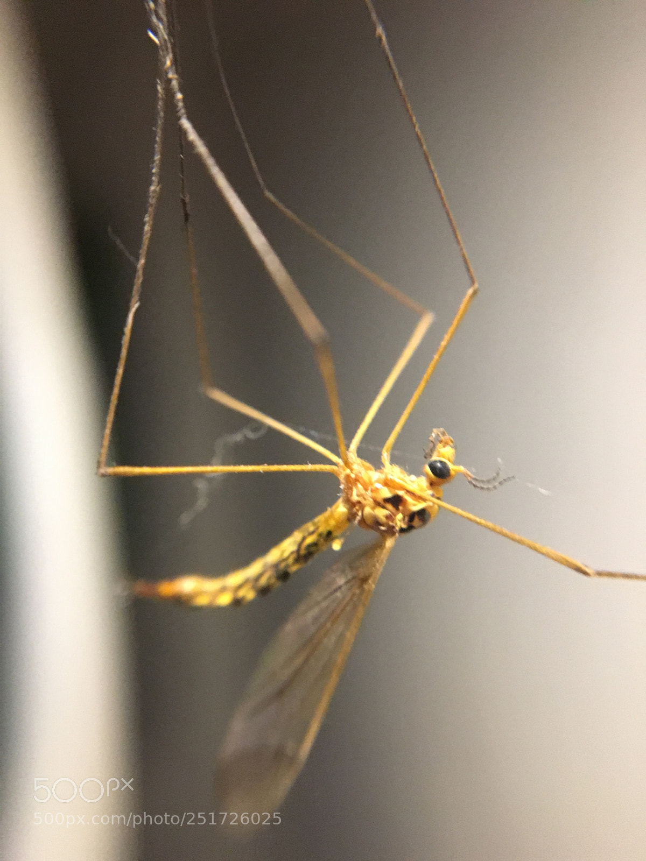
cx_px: 323
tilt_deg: -13.1
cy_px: 430
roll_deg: +2.2
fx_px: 722
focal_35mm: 29
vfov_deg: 61.7
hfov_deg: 48.2
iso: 250
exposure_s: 1/30
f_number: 2.2
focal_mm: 4.15
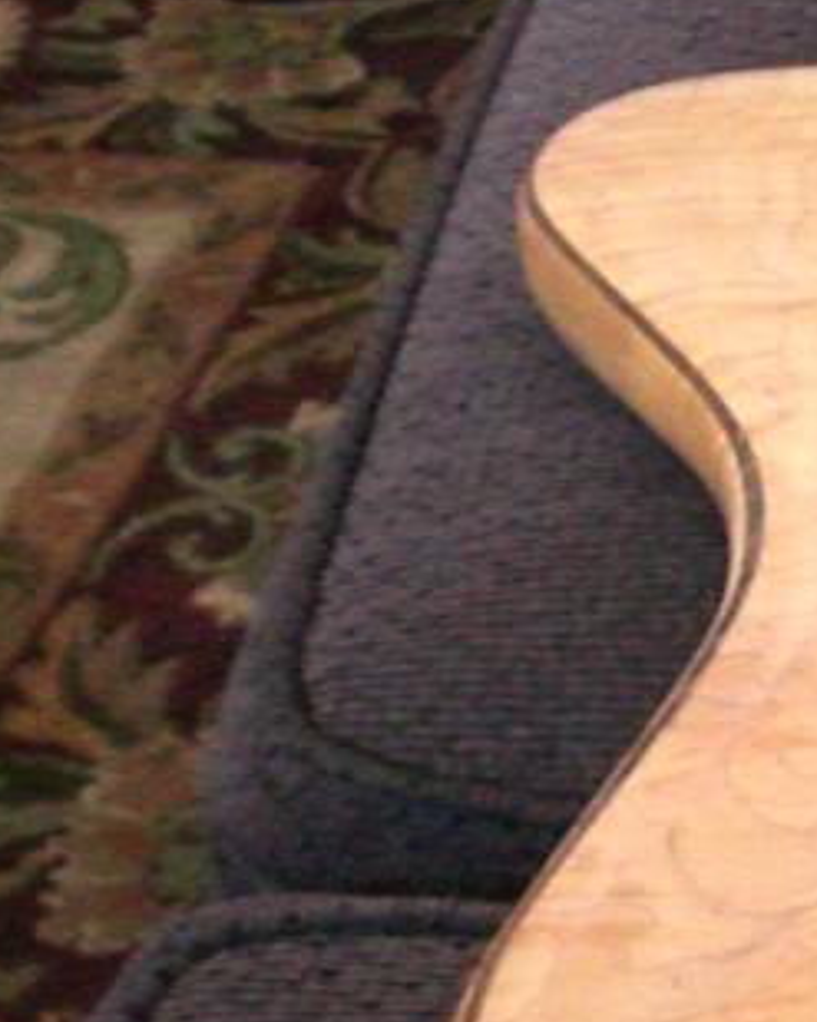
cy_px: 734
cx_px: 1148
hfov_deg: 15.1
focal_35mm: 96
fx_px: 2903
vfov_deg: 19.9
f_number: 3.1
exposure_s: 1/60
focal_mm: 6.3
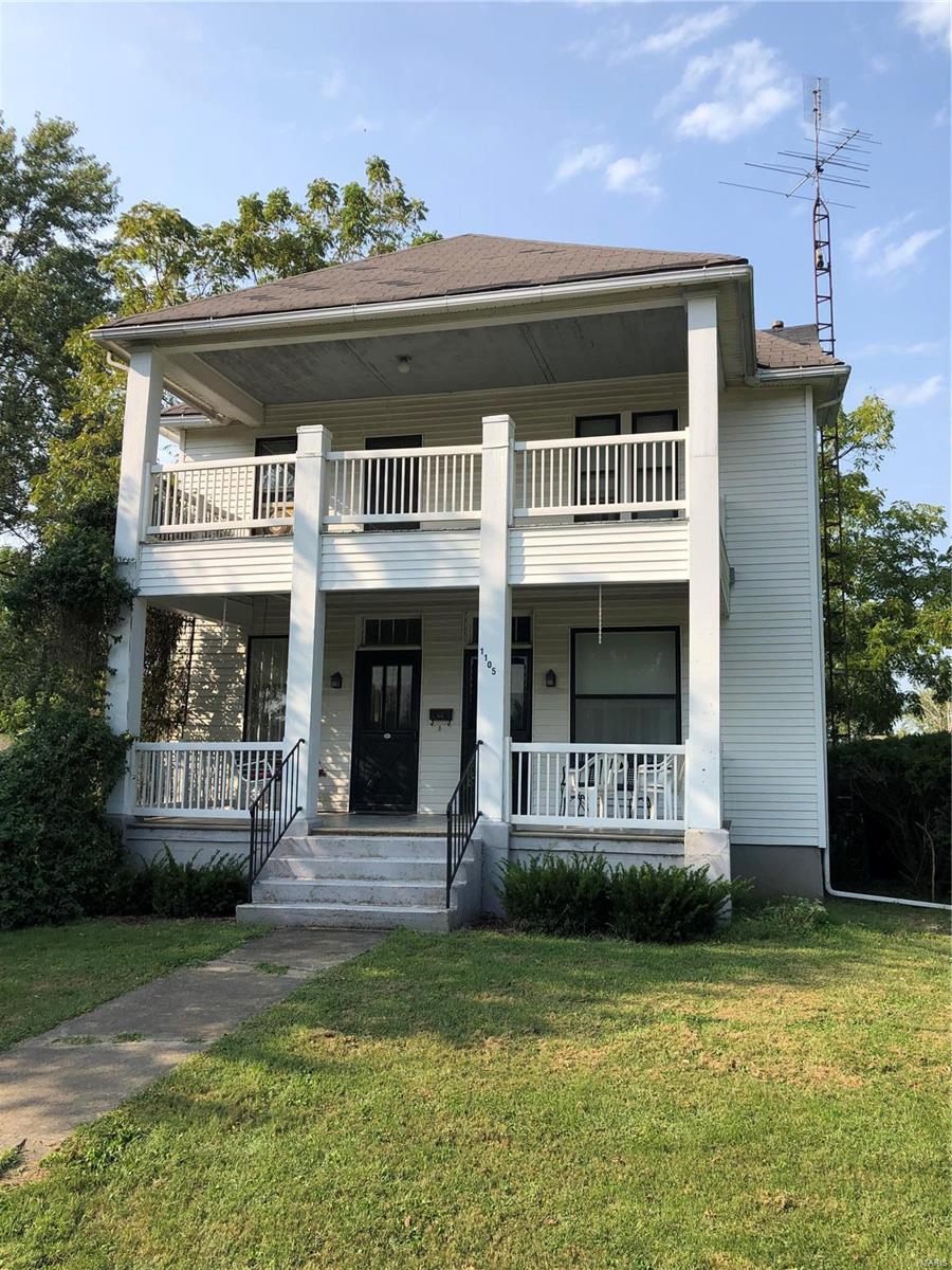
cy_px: 635
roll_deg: -1.3
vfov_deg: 63.4
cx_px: 476
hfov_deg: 49.7
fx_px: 1027
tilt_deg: +8.2
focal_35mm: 28
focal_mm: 3.99
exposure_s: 1/1312
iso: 20
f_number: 1.8
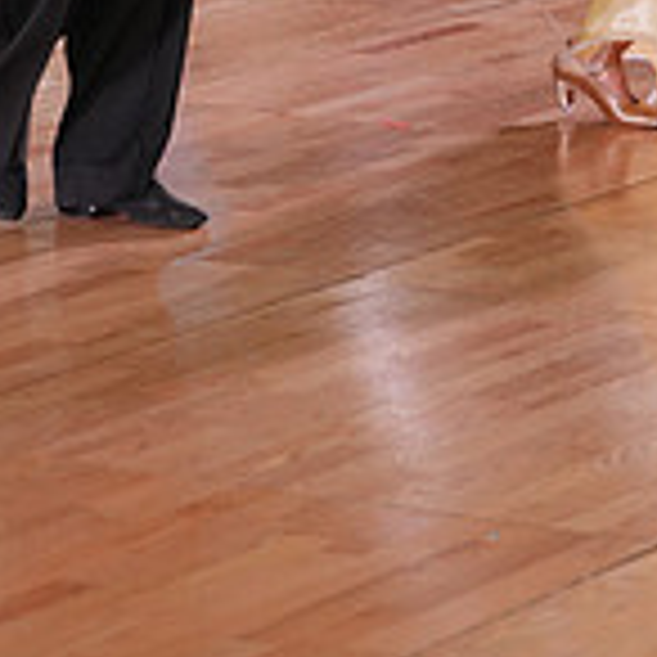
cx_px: 398
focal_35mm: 236
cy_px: -302
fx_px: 5068
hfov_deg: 7.4
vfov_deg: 7.3
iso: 1250
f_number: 2.8
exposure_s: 1/500
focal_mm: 70
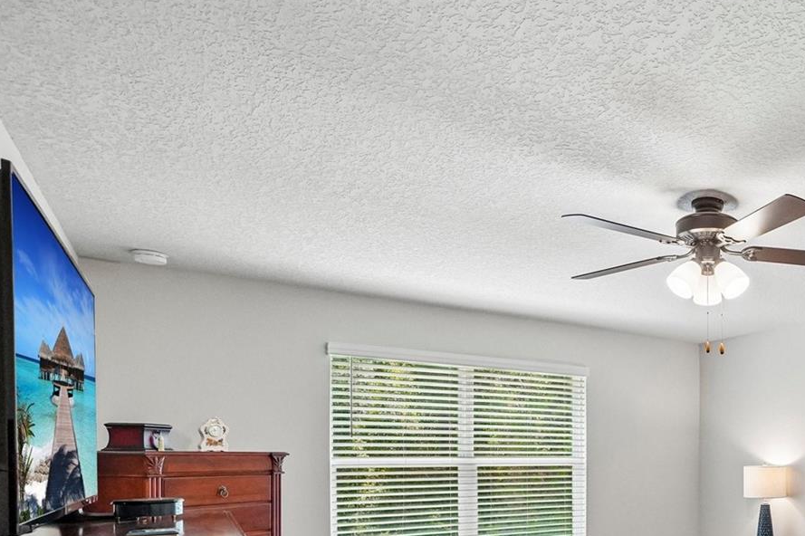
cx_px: 714
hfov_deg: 58.3
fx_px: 603
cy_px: 471
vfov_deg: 44.1
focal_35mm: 27
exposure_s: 1/30
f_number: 8
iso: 640
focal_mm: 10
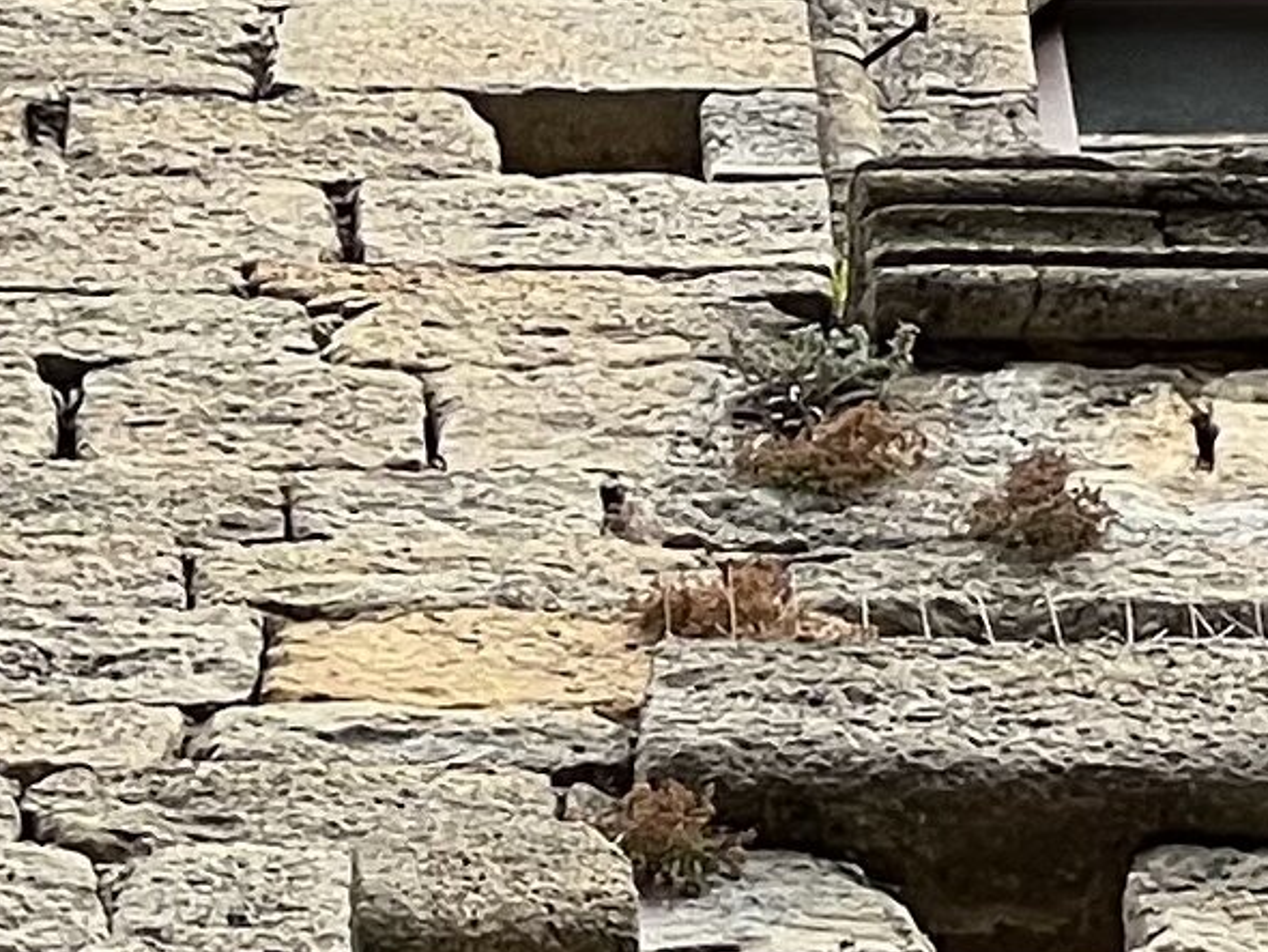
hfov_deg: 3.8
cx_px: -645
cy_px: 2413
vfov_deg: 2.8
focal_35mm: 522
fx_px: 19129
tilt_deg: +66.5
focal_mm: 9
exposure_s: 1/234
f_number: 2.8
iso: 32
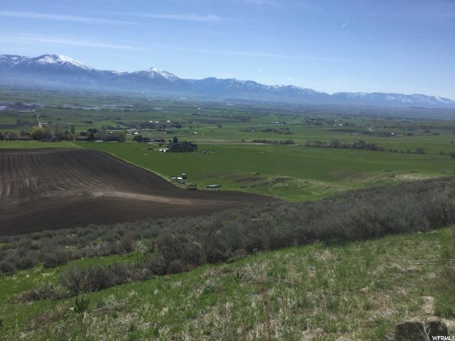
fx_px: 407
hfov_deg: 58.4
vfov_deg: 45.4
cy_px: 170
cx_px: 228
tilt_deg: -12.0
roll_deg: -4.3
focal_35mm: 31
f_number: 2.4
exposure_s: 1/2398
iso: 25
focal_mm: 3.3
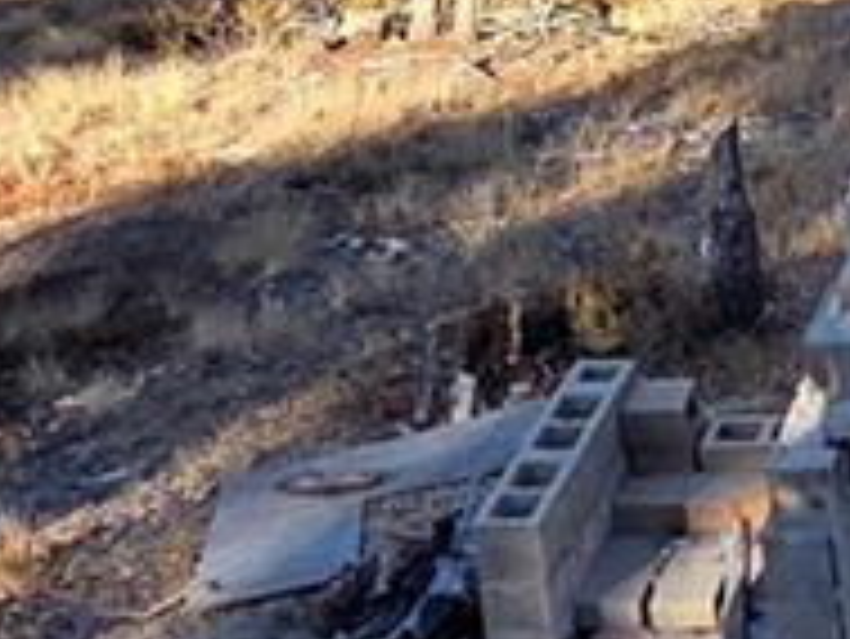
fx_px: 2433
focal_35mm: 99
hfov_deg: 17.3
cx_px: 1367
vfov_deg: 14.7
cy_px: 22
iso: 50
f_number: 2.2
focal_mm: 2.2
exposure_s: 1/690
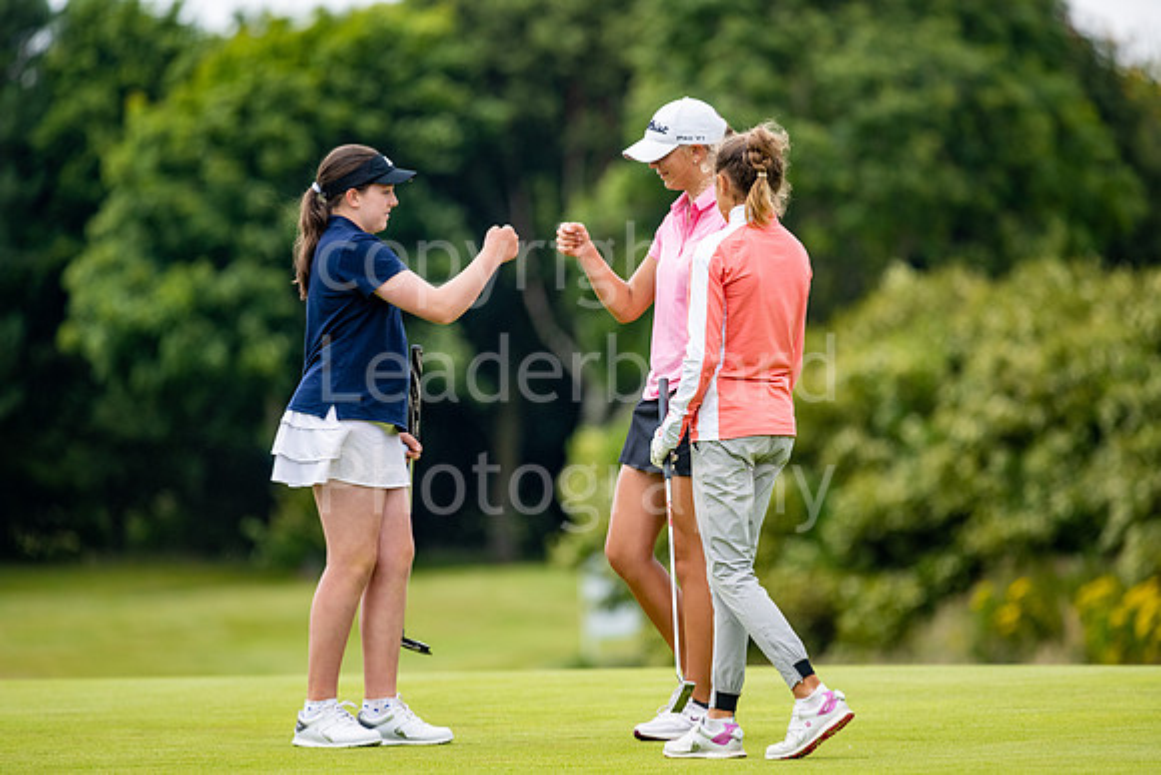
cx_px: 580
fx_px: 9677
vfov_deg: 4.6
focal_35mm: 300
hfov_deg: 6.9
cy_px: 388
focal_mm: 300
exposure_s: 1/320
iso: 250
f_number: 4
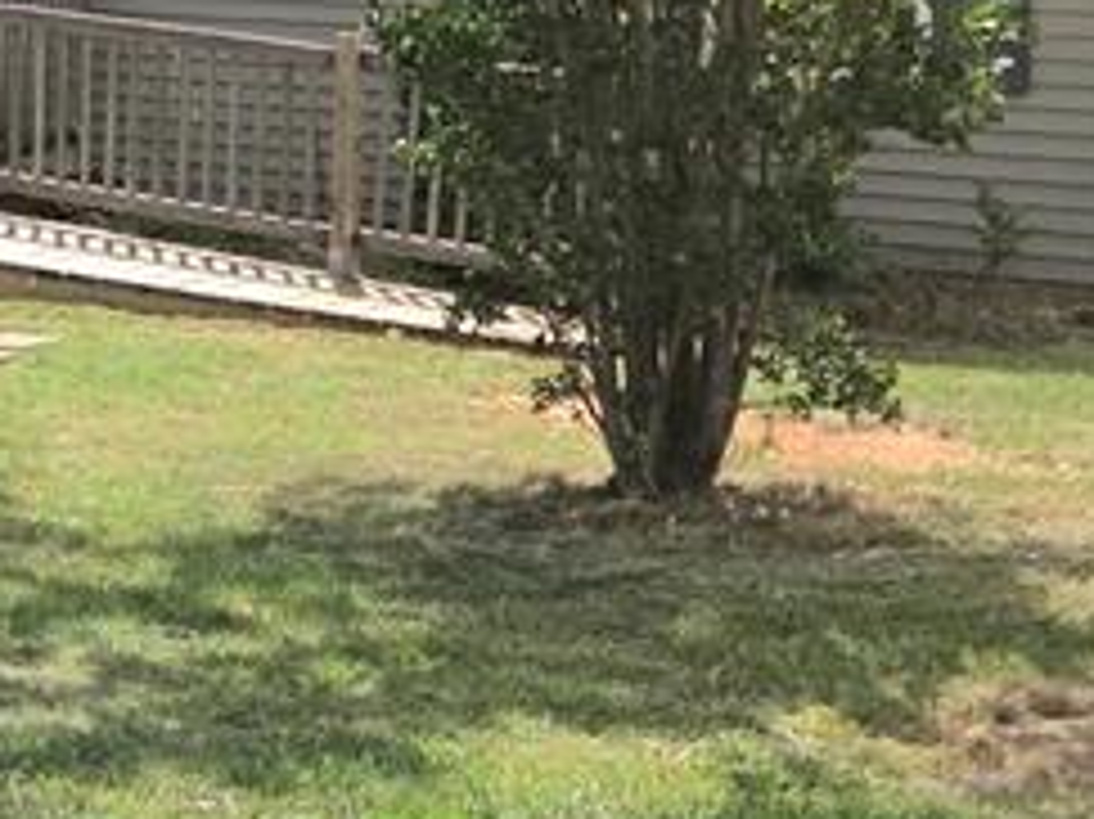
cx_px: -468
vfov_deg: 14.8
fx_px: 3064
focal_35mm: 97
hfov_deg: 18.3
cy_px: -126
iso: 25
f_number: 1.8
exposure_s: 1/2500
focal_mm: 5.4
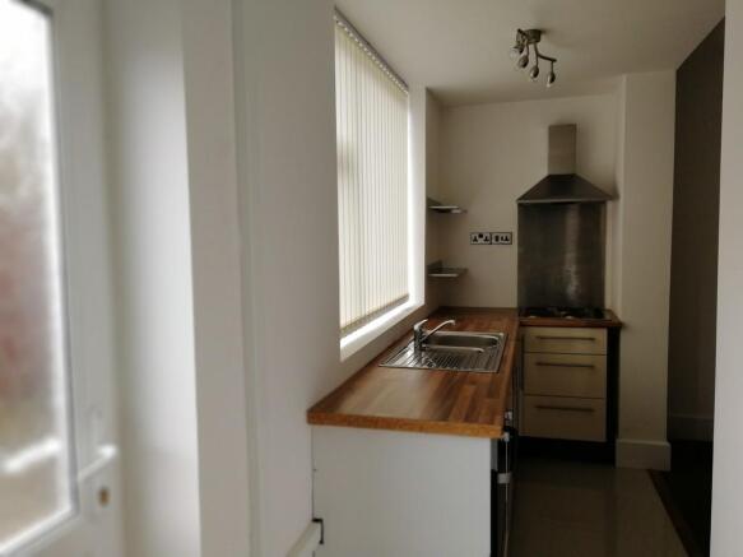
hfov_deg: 65.3
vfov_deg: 51.3
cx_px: 372
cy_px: 278
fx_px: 579
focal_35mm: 27
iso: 80
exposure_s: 1/50
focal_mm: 3.95
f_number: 4
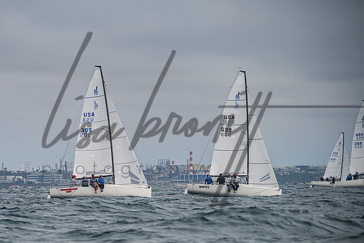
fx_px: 2668
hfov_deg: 7.8
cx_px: 124
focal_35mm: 264
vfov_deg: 5.2
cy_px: 158
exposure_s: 1/640
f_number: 6.3
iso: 160
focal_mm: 200
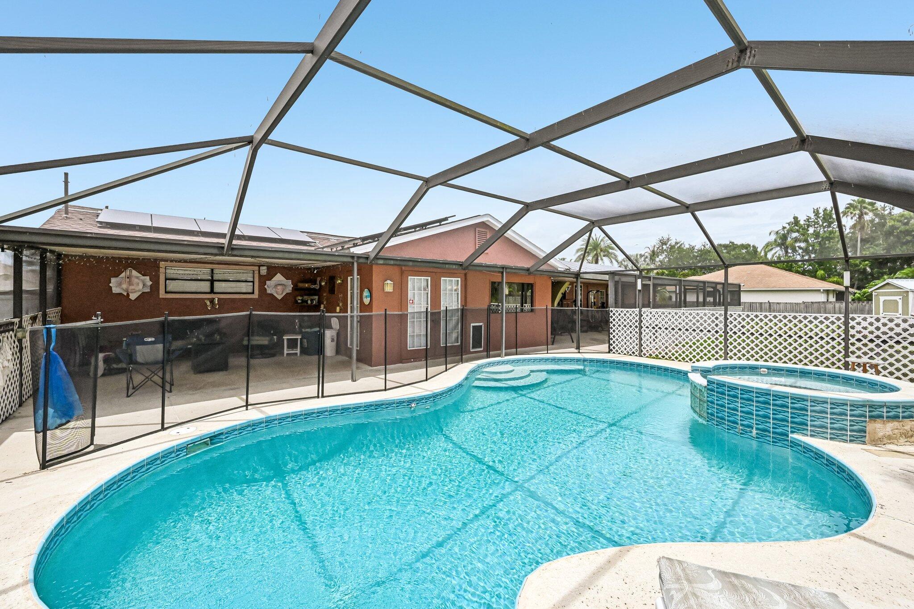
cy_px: 304
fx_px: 355
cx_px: 457
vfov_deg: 81.2
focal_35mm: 14
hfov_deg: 104.3
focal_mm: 14
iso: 2000
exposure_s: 1/5000
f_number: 8
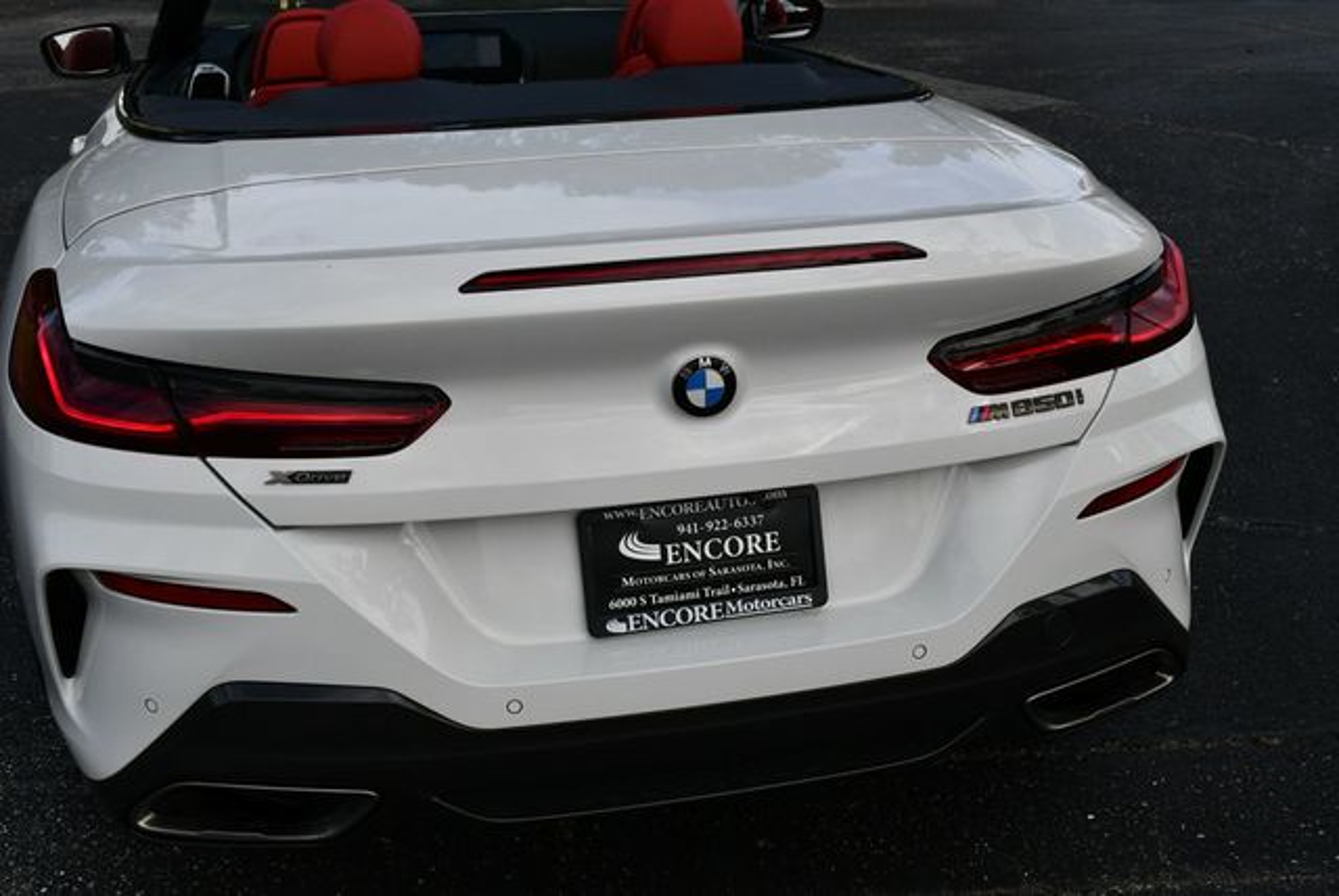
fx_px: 1638
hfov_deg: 44.5
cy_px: 448
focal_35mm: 44
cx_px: 670
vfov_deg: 30.6
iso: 100
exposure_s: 1/250
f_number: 8
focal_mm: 22
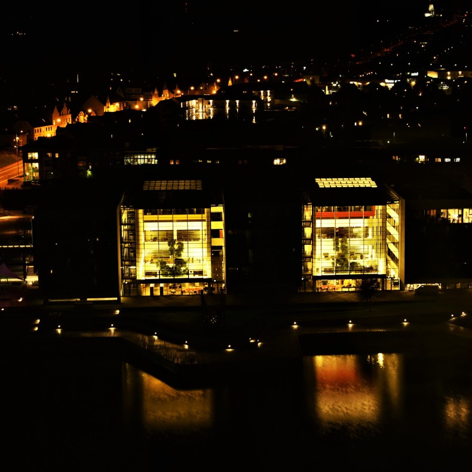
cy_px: 236
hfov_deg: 21.5
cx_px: 339
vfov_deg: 21.7
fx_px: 1234
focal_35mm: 80
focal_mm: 62
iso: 100
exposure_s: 4
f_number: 8
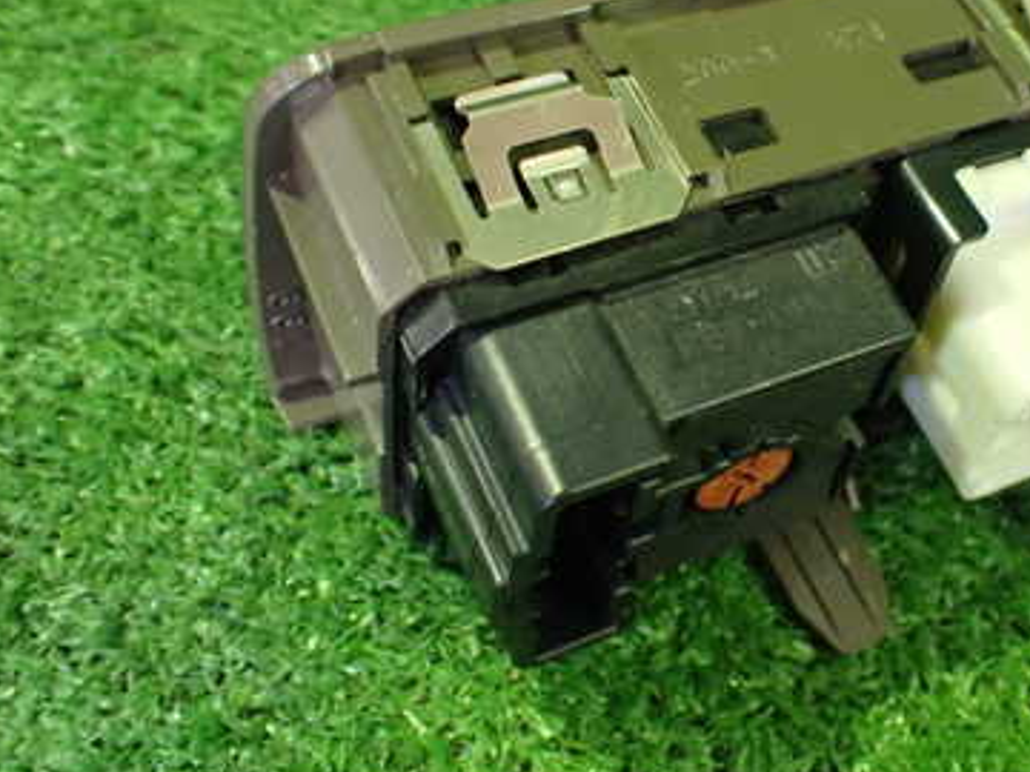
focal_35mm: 50
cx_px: 781
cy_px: 263
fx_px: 1488
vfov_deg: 28.9
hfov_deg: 37.2
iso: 1000
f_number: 2.3
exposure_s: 1/30
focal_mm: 5.4
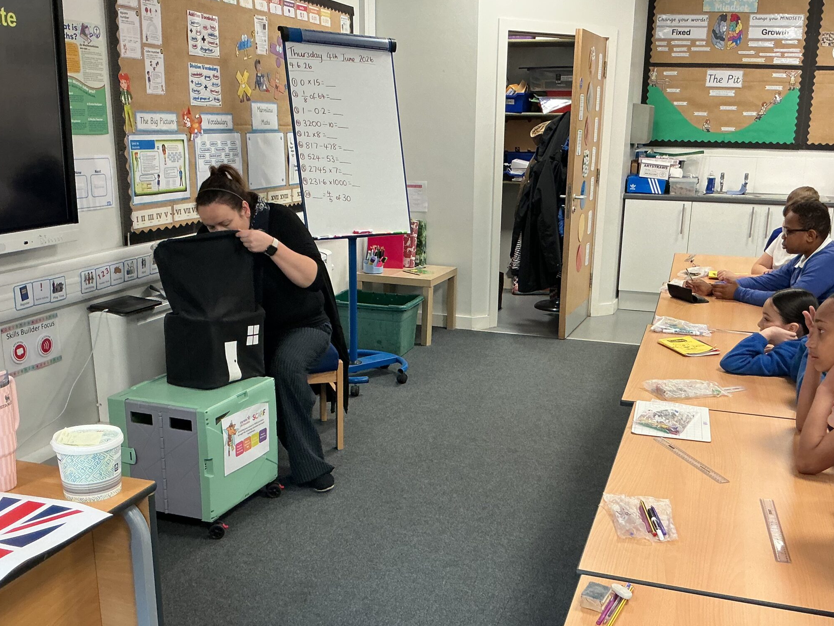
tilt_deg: -15.3
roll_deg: -1.2
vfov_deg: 38.6
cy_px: 361
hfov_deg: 50.0
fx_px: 892
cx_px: 469
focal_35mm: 37
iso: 125
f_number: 1.8
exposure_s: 1/60
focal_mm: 3
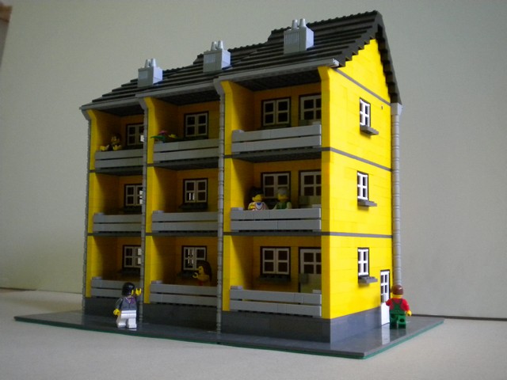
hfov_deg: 45.8
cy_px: 190
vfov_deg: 35.1
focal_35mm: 41
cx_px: 254
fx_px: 601
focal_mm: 7.4
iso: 569
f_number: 3.5
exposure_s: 1/66.2
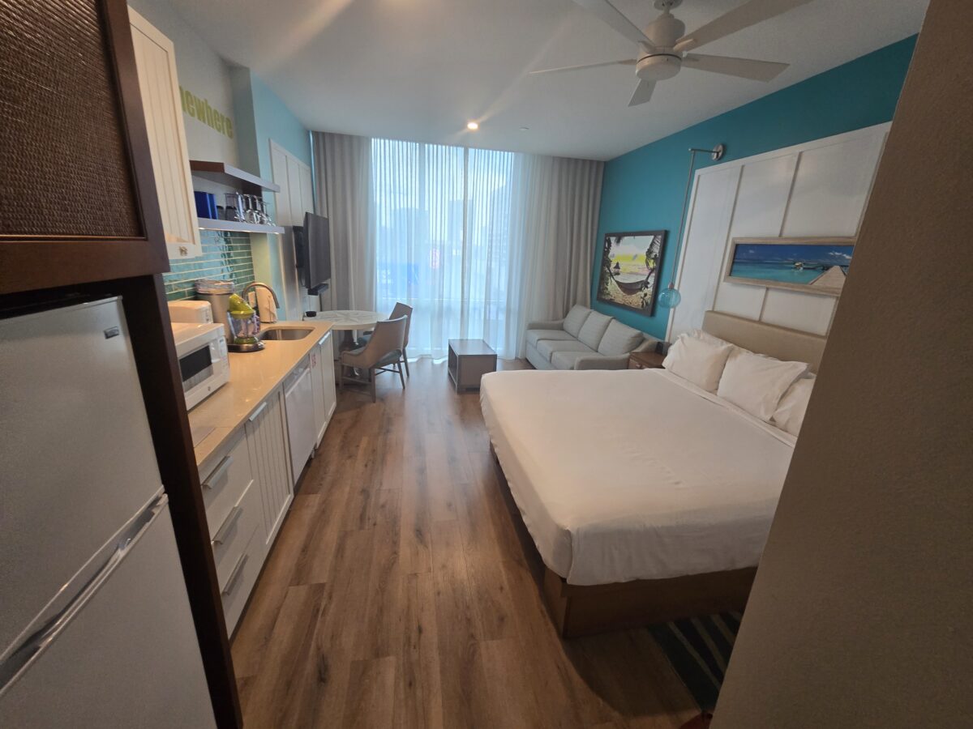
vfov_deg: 89.9
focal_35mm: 13
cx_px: 486
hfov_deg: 106.2
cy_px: 364
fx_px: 365
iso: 200
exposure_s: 1/60
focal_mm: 2.2
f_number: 2.2
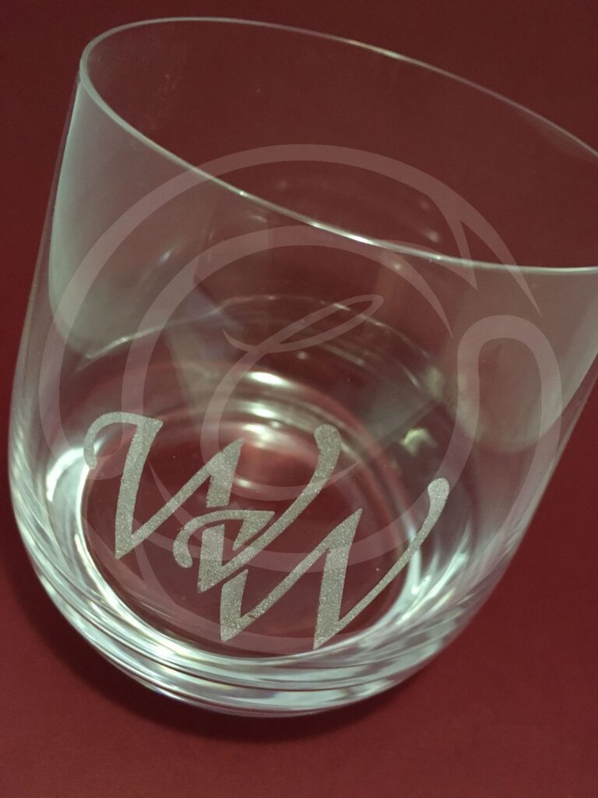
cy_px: 399
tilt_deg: -37.9
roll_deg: -18.8
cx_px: 299
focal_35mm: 29
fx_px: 668
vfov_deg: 61.7
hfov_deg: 48.2
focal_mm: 4.15
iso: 400
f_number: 2.2
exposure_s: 1/17
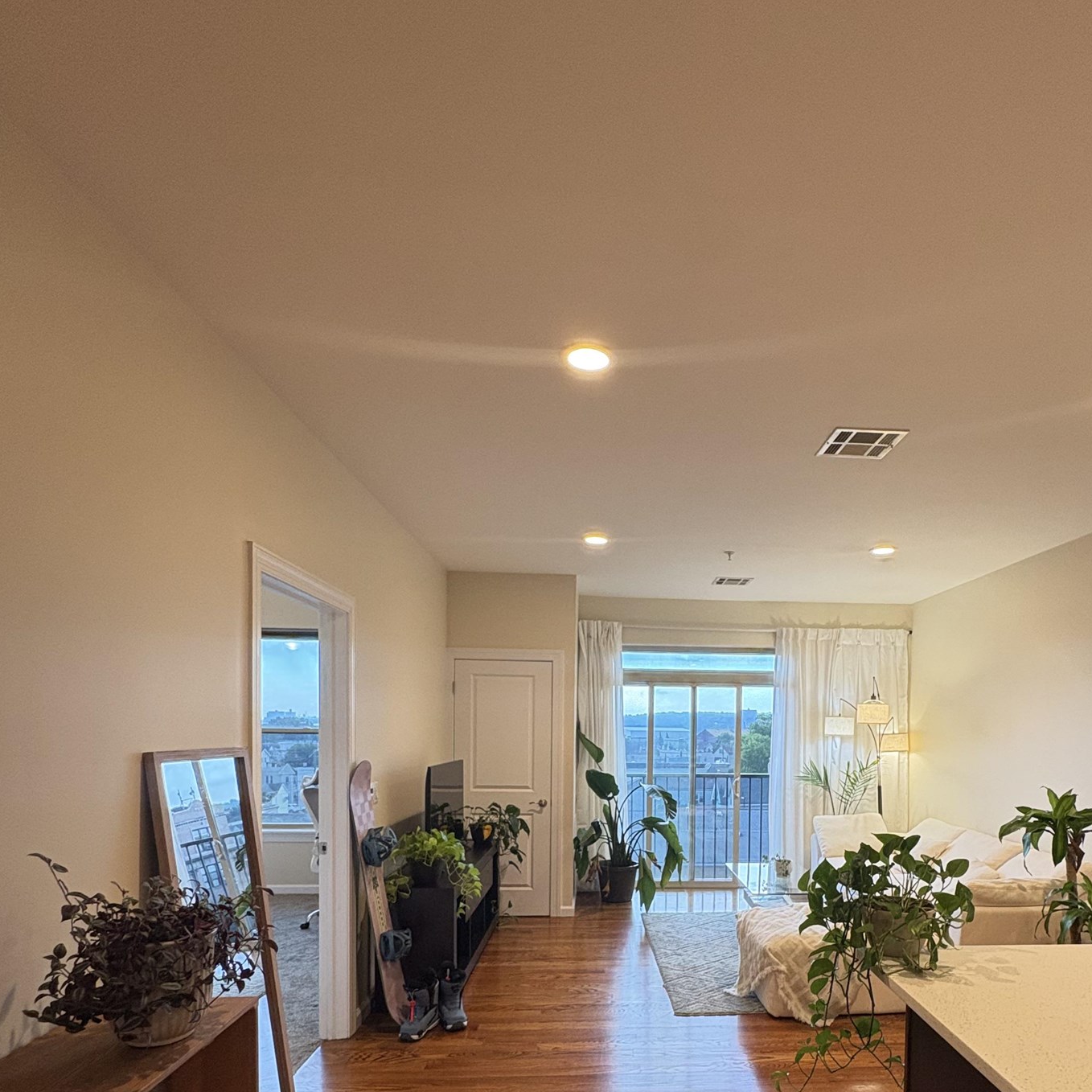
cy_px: 757
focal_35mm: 21
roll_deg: -0.5
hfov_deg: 71.3
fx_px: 749
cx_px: 663
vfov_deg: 69.4
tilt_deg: -1.2
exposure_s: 1/60
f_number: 2.2
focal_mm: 2.22
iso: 320
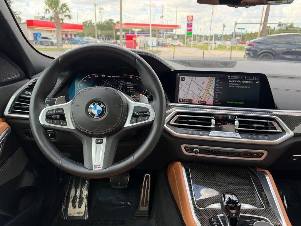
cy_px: 113
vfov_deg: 56.8
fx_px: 209
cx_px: 150
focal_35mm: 24
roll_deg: -0.4
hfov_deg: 71.6
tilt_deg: -18.0
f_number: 1.8
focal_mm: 6.93
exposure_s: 1/301
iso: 80
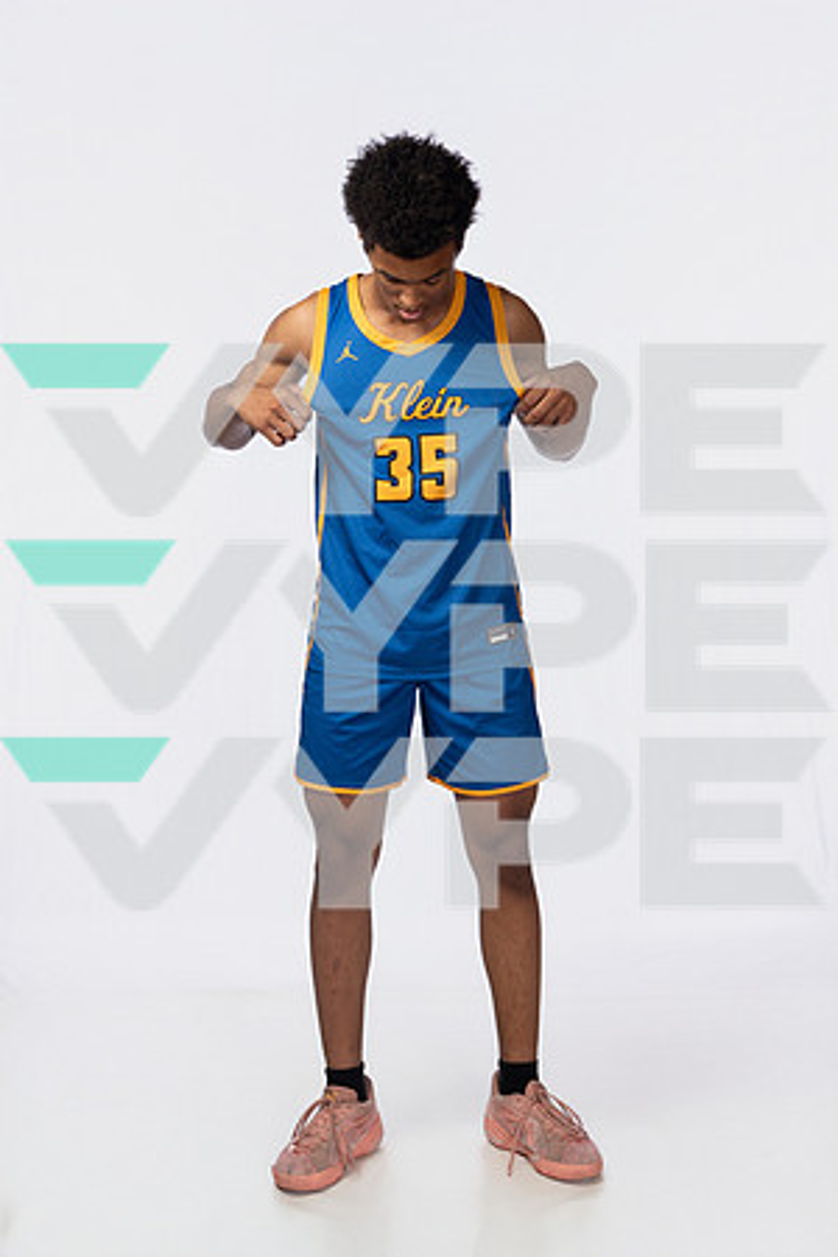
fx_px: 1746
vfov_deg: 39.6
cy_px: 628
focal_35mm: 50
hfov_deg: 27.0
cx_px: 419
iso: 800
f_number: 8
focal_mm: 50
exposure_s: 1/200
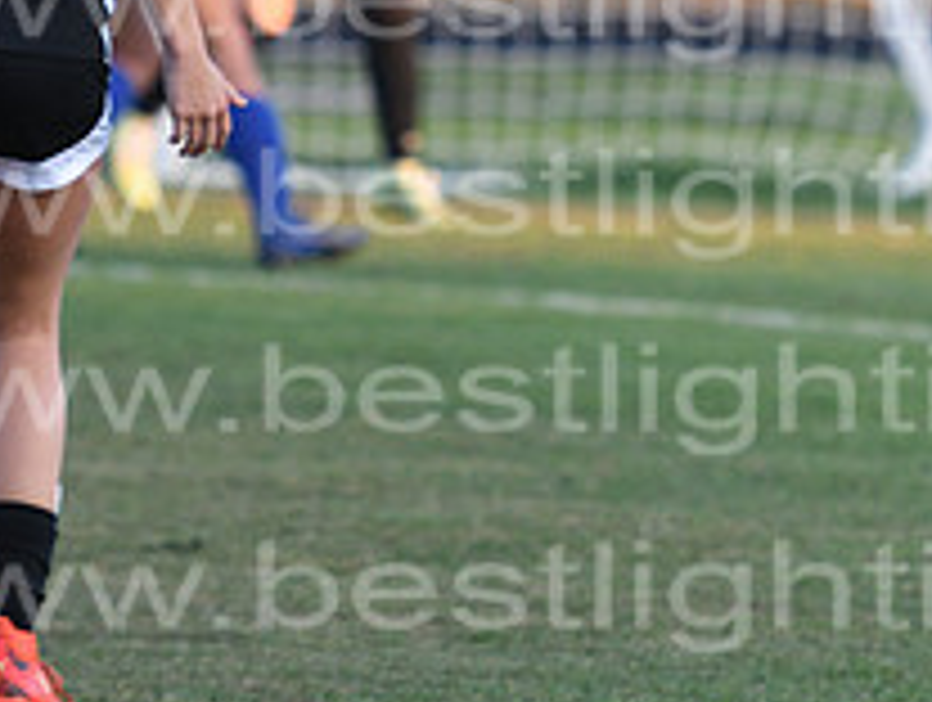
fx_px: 17945
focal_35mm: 665
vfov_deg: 2.2
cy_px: -92
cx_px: 846
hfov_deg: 3.0
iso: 400
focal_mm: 165
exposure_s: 1/800
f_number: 2.8
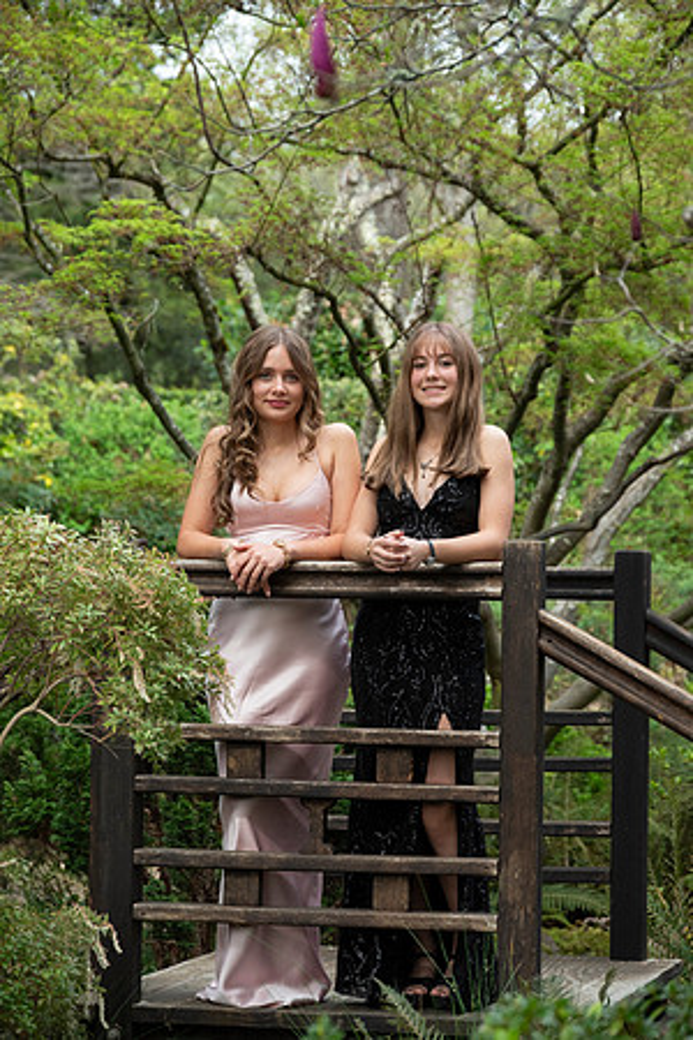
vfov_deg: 17.8
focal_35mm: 115
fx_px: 3320
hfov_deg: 11.9
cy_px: 520
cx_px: 346
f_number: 6.3
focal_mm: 115
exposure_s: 1/800
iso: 1250
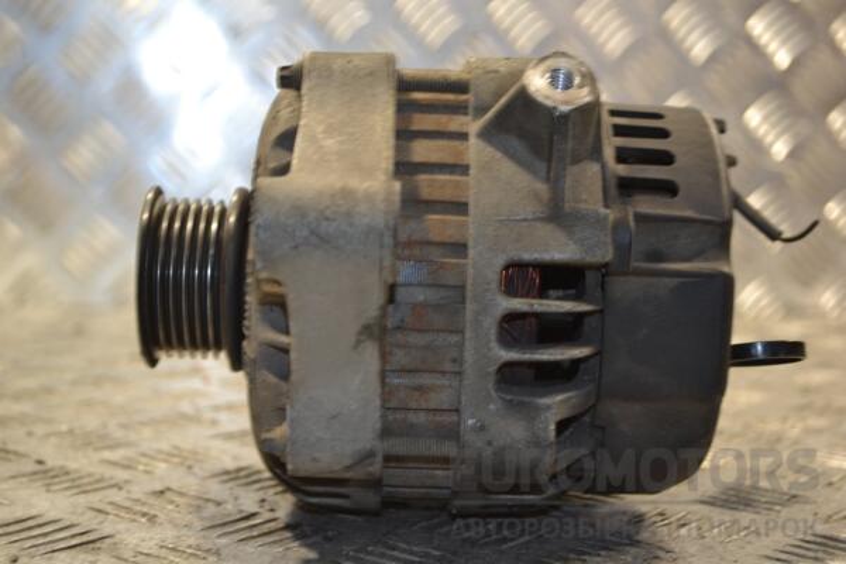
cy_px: 282
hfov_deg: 33.4
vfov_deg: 22.6
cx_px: 423
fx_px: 1410
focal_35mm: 60
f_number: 5.3
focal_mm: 40
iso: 500
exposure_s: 1/60
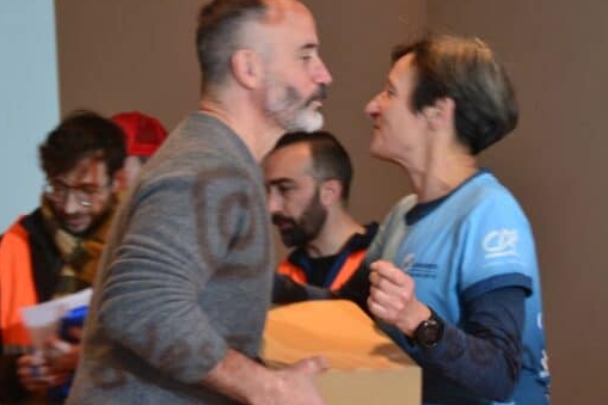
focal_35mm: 181
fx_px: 3056
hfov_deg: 11.4
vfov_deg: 7.6
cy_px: 225
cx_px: 294
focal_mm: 80
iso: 800
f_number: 5.6
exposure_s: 1/40
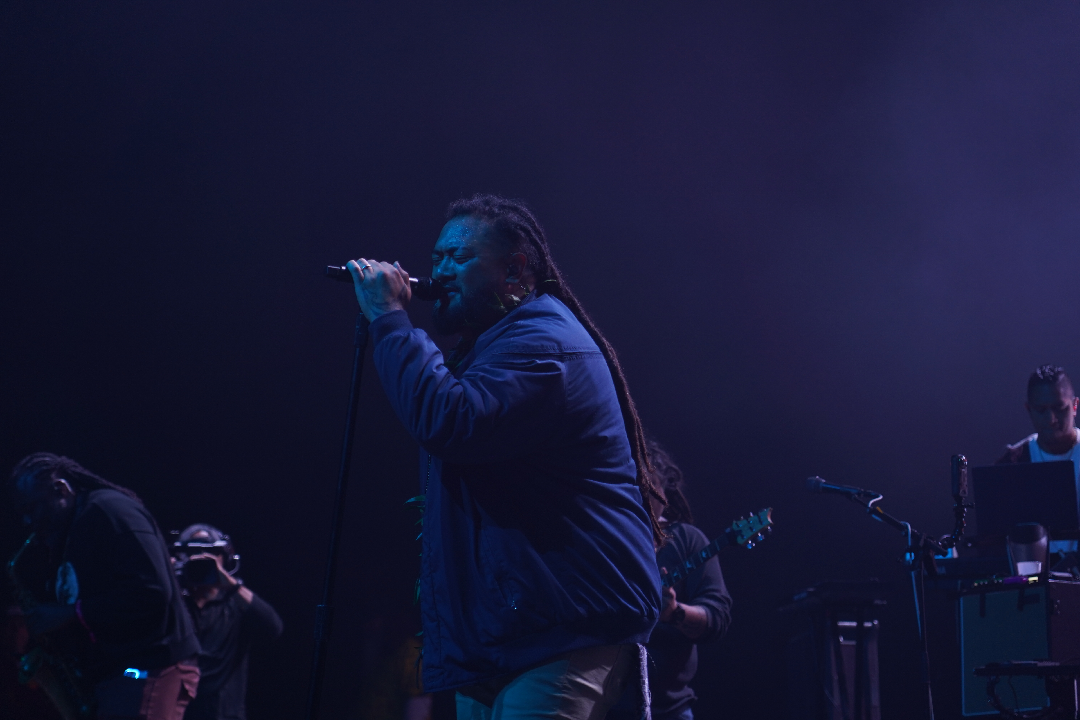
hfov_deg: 19.5
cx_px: 540
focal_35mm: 105
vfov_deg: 13.0
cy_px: 360
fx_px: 3150
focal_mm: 105
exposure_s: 1/125
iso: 800
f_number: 4
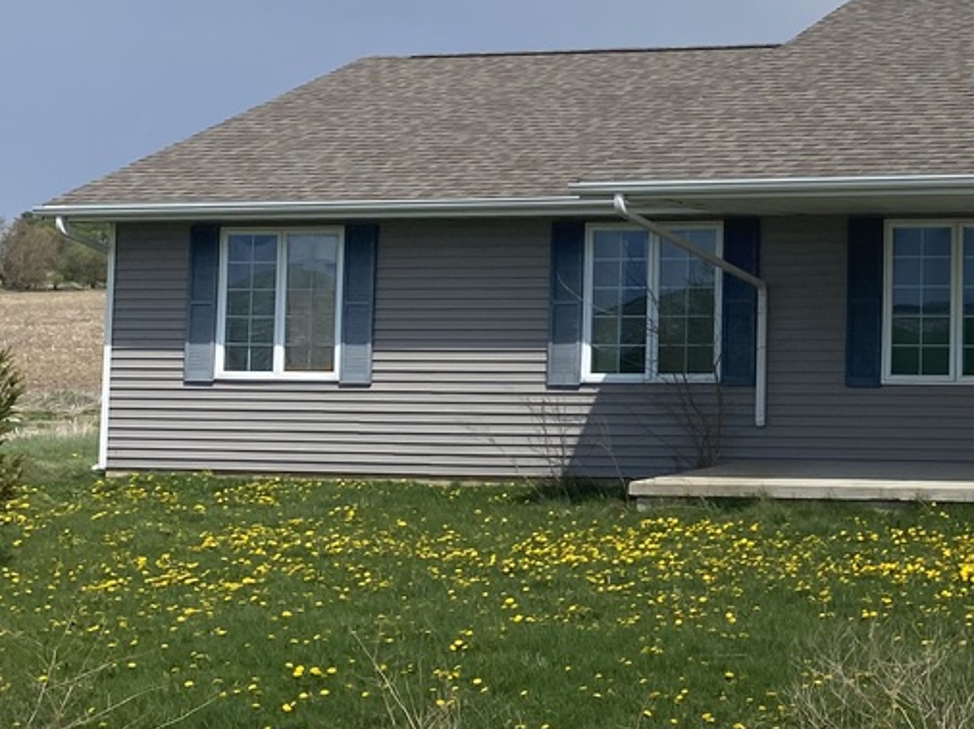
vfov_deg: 19.8
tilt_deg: +5.3
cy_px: 204
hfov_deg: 24.0
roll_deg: -0.5
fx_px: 2081
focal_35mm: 74
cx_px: 1157
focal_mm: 4.25
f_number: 1.8
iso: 32
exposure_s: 1/5495
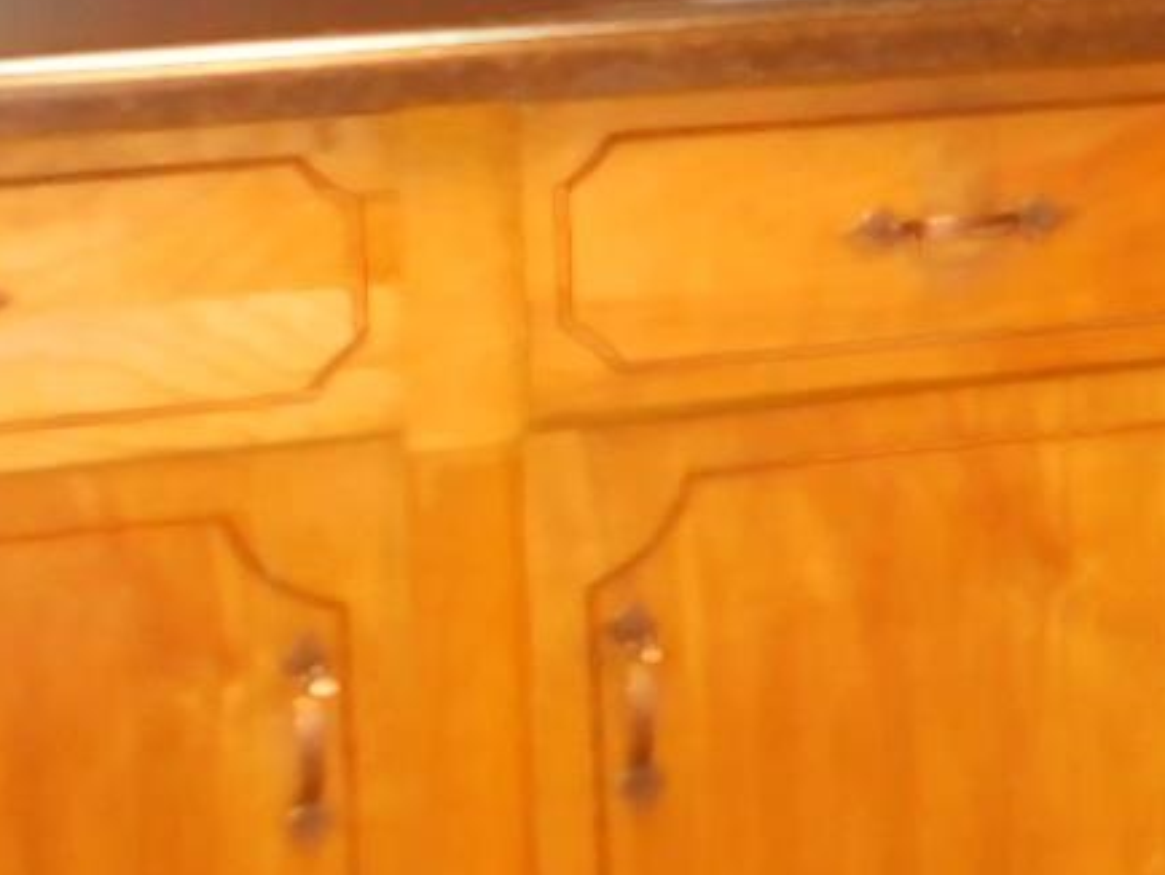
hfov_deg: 10.9
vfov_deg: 9.3
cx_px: 2655
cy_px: -161
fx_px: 5287
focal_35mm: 157
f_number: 3.2
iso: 250
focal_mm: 5.3
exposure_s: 1/30
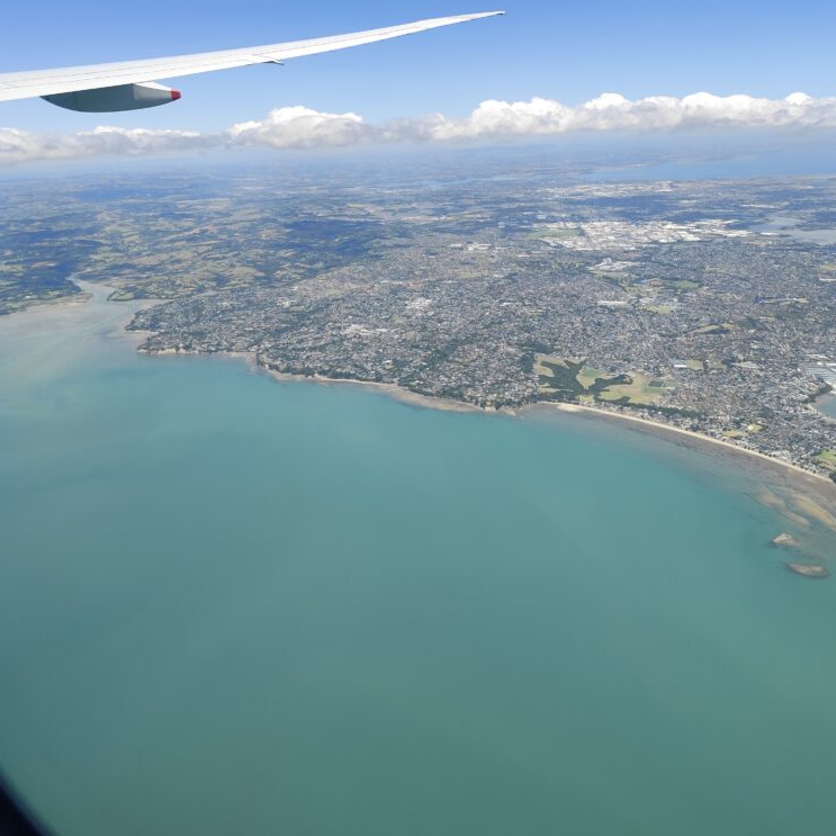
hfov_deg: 57.3
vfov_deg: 56.4
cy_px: 297
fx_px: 765
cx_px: 425
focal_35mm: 28
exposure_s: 1/669
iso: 50
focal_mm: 6.14
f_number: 1.65
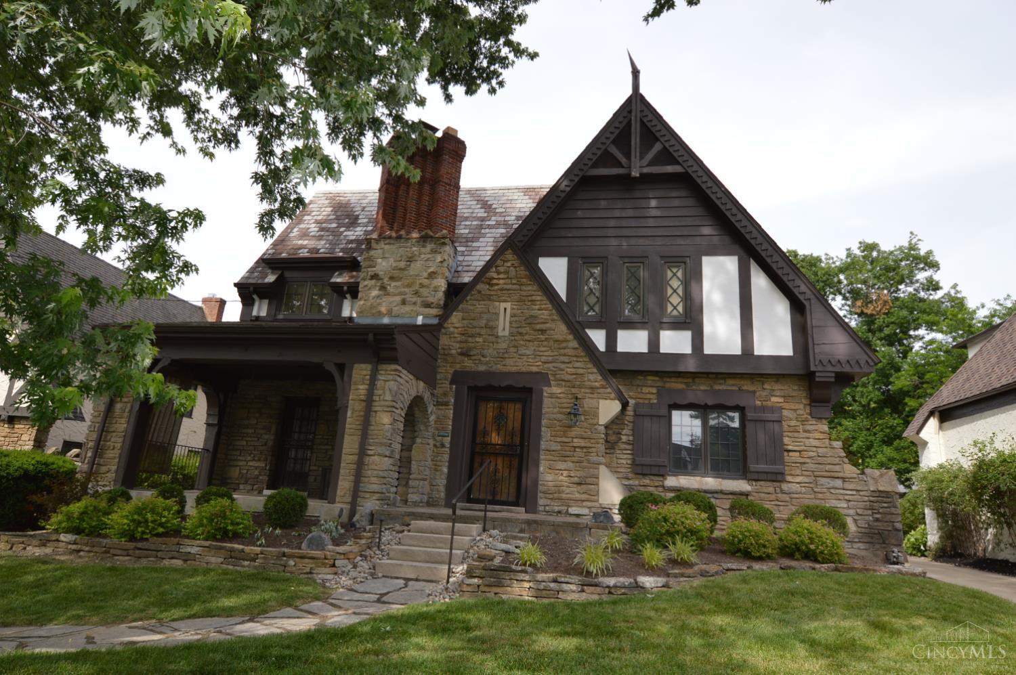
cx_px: 508
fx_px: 592
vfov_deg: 59.4
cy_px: 338
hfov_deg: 81.3
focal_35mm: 21
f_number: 7.1
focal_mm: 14
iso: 100
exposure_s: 1/200
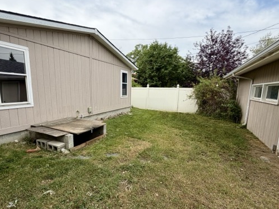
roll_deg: -0.1
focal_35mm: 18
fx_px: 145
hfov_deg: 87.3
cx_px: 121
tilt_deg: -9.4
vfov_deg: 71.5
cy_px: 112
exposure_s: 1/770
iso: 40
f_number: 2.2
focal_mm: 2.22
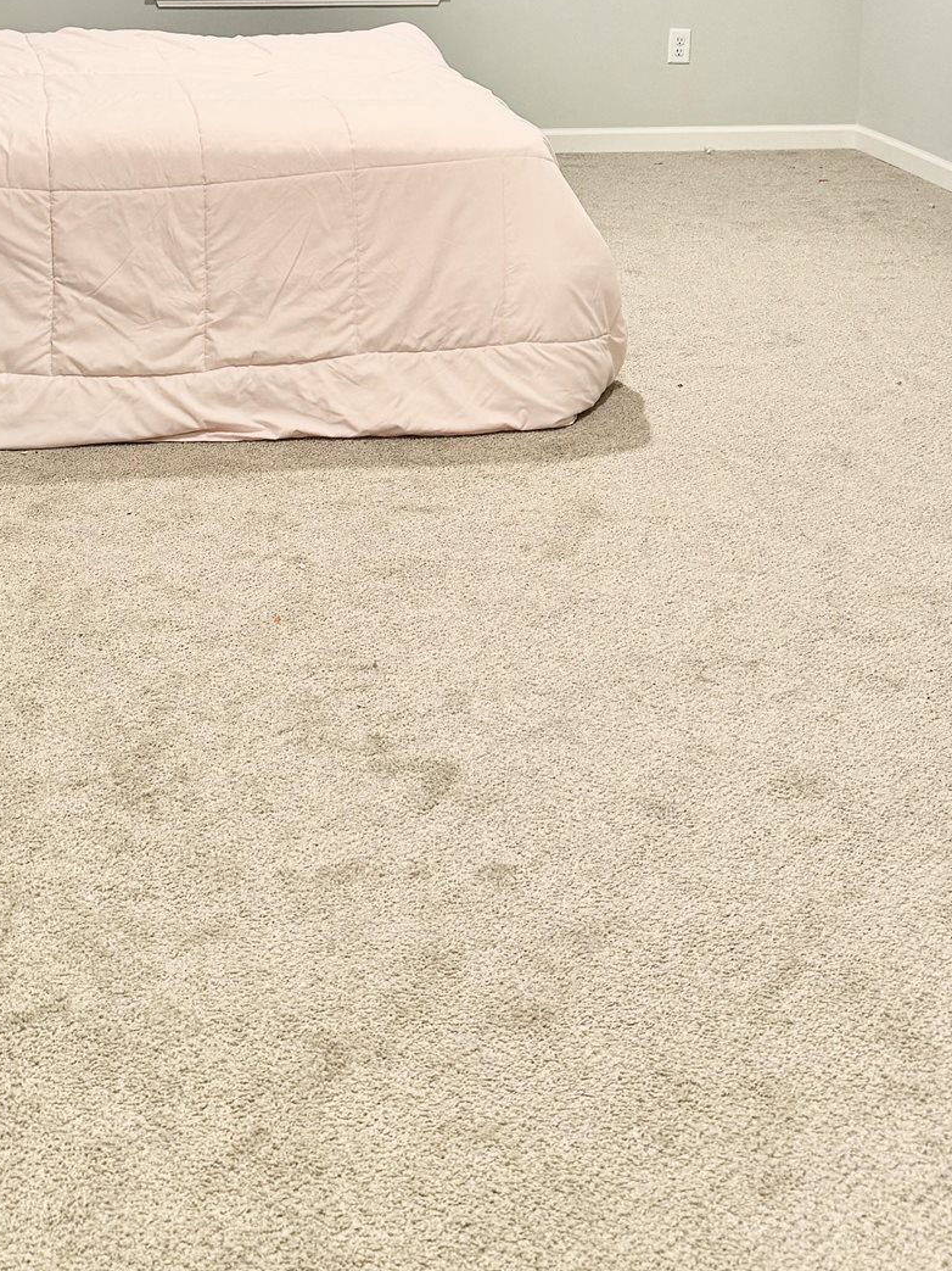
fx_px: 1944
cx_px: 241
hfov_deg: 27.2
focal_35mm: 53
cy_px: 62
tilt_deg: -7.8
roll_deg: -0.6
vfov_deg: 33.7
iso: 200
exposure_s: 1/60
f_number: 1.78
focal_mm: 6.76
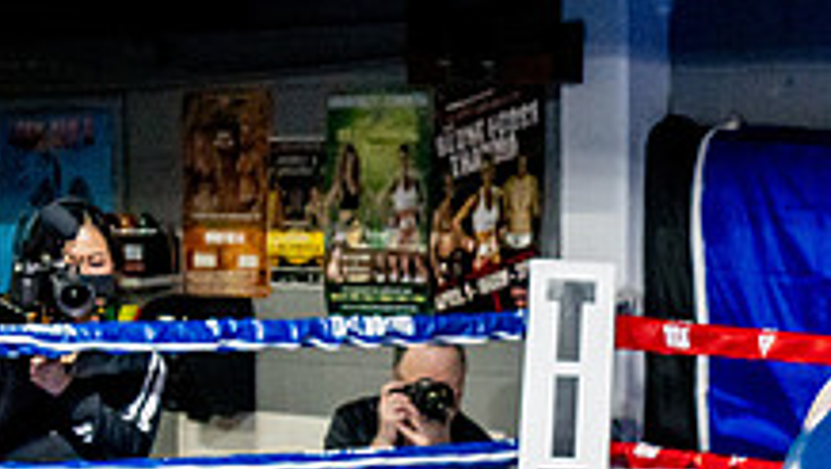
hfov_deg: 14.2
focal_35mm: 145
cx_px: 1060
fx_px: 3197
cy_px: 578
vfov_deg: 8.3
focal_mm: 35
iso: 5000
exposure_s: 1/800
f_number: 2.8
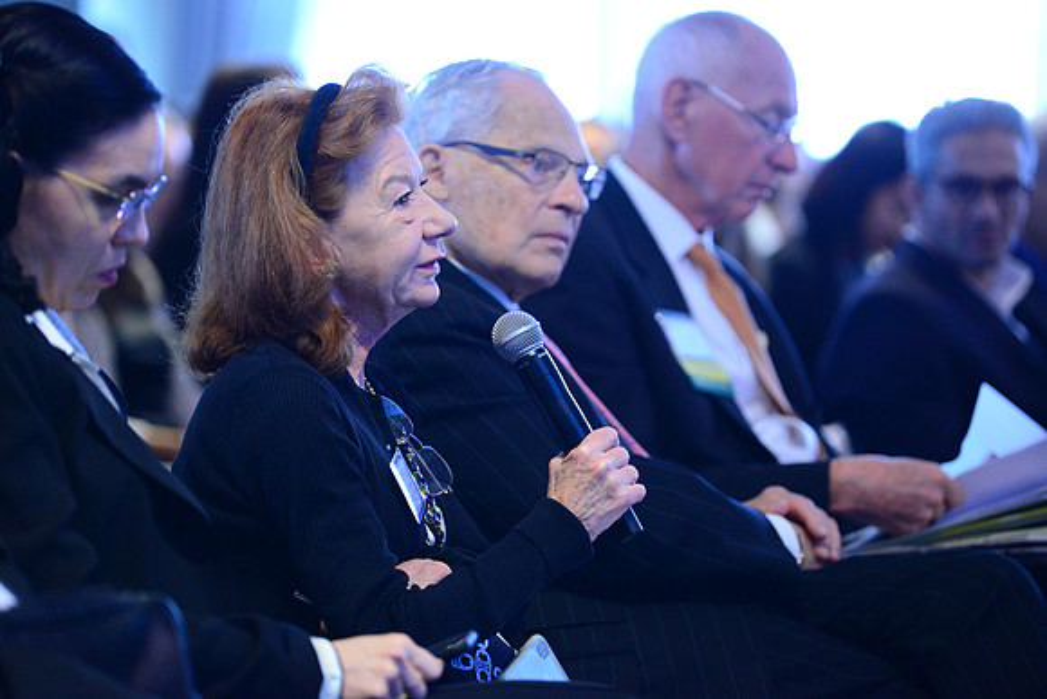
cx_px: 524
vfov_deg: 8.1
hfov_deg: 12.1
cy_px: 350
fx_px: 4945
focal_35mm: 170
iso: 4000
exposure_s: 1/125
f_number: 2.8
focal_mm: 170
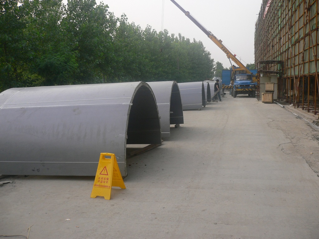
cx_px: 160
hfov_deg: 52.6
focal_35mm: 35
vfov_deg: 40.7
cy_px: 120
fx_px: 323
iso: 80
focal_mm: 5.8
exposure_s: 1/320
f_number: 2.8
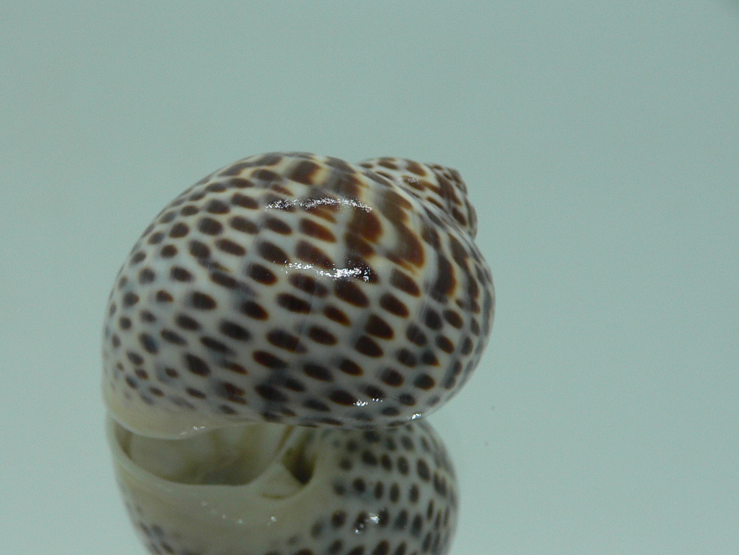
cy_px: 333
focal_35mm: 45
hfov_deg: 41.9
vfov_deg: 32.1
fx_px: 961
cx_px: 304
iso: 100
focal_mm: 4.6
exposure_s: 1/60
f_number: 2.8
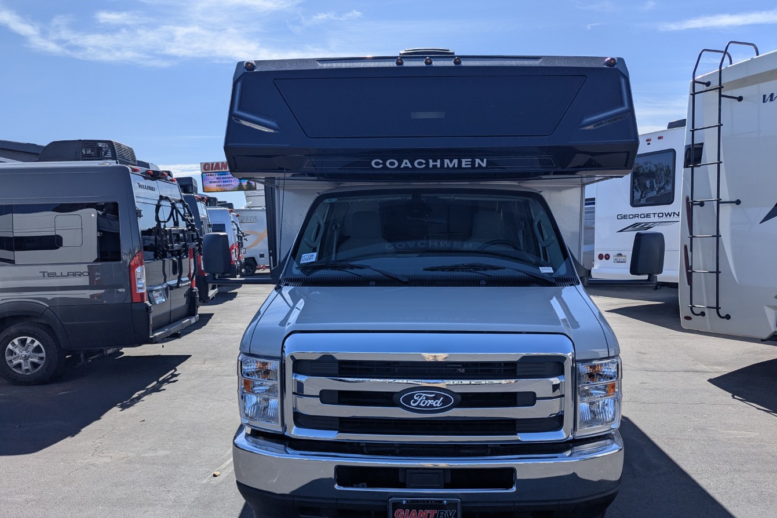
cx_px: 400
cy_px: 298
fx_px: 561
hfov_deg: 69.4
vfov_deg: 49.4
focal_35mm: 26
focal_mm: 6.81
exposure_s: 1/2762
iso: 46
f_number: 1.85
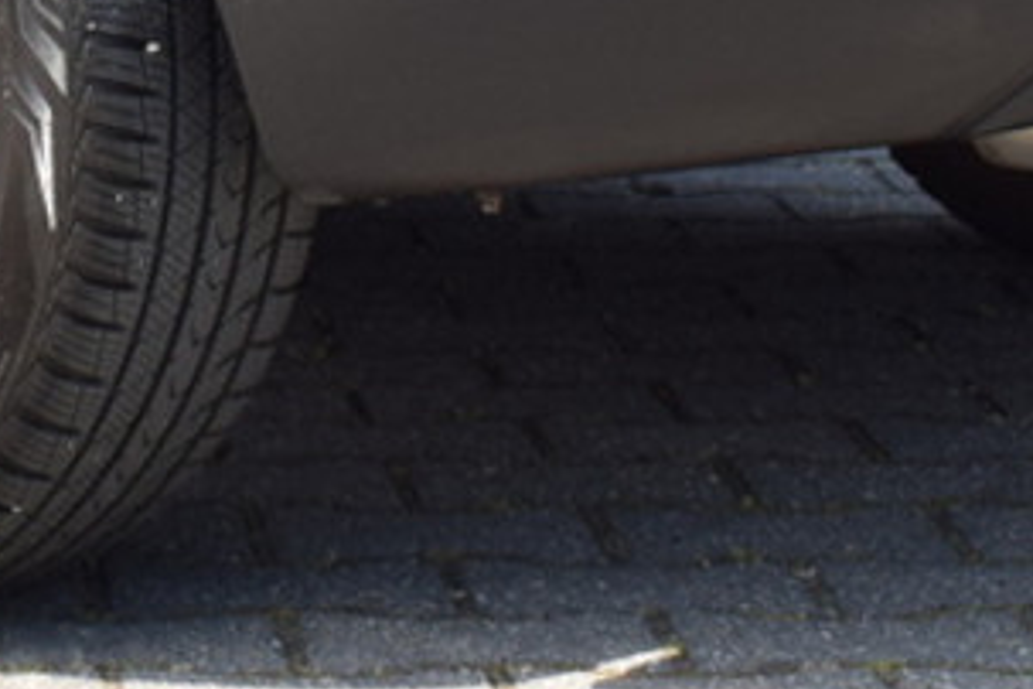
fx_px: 5566
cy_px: -779
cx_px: -228
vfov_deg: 6.8
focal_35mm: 194
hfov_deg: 10.4
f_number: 8
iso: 360
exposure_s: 1/250
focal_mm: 28
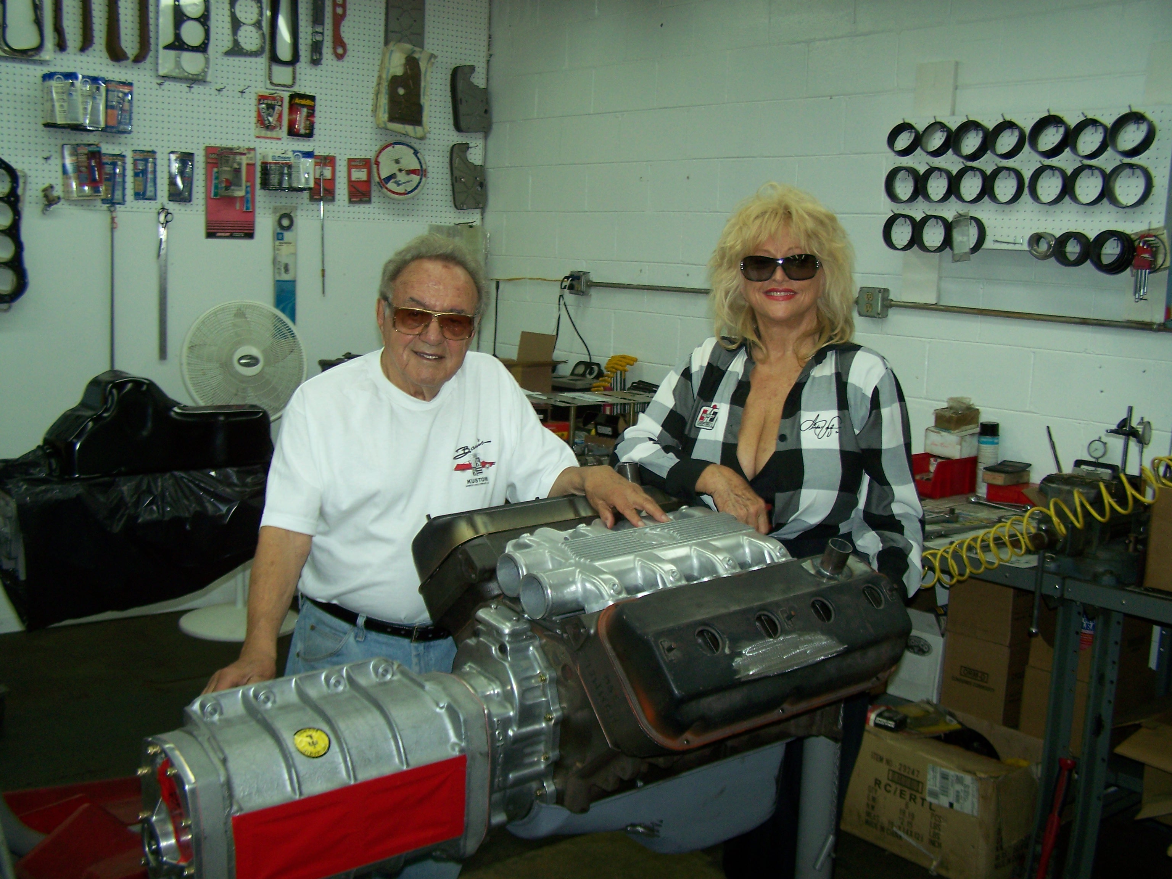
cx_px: 586
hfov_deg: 49.0
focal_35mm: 38
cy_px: 440
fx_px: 1287
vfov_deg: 37.7
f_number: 2.8
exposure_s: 1/60
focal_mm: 6.3
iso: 80
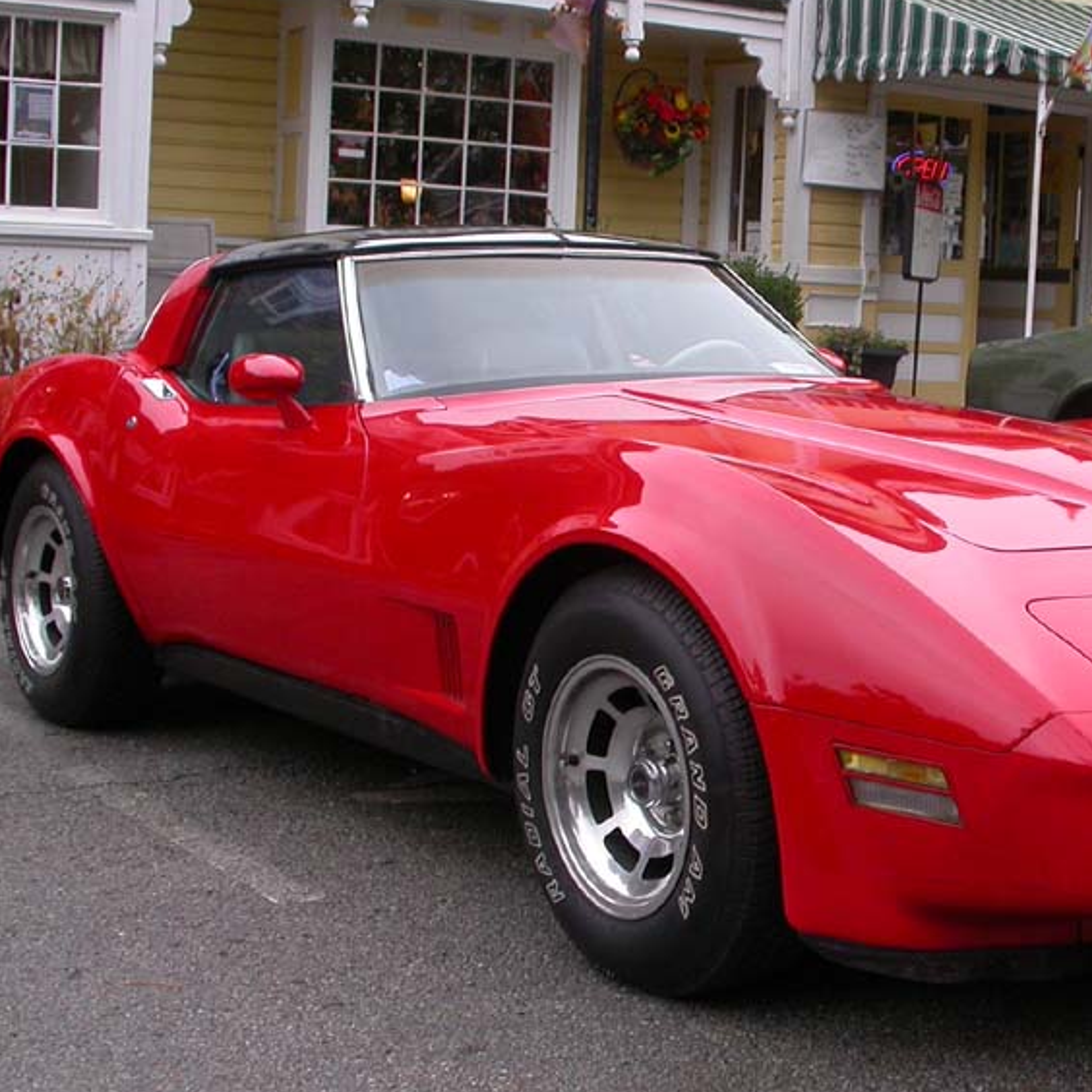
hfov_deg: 27.7
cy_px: 534
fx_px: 2177
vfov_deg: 28.2
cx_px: 834
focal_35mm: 61
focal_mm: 7.85
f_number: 4.7
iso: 100
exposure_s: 1/154
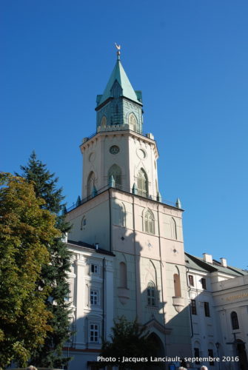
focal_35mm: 44
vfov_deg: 44.9
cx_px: 124
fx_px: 448
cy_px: 185
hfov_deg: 30.9
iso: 100
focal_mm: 29
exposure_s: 1/250
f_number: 8
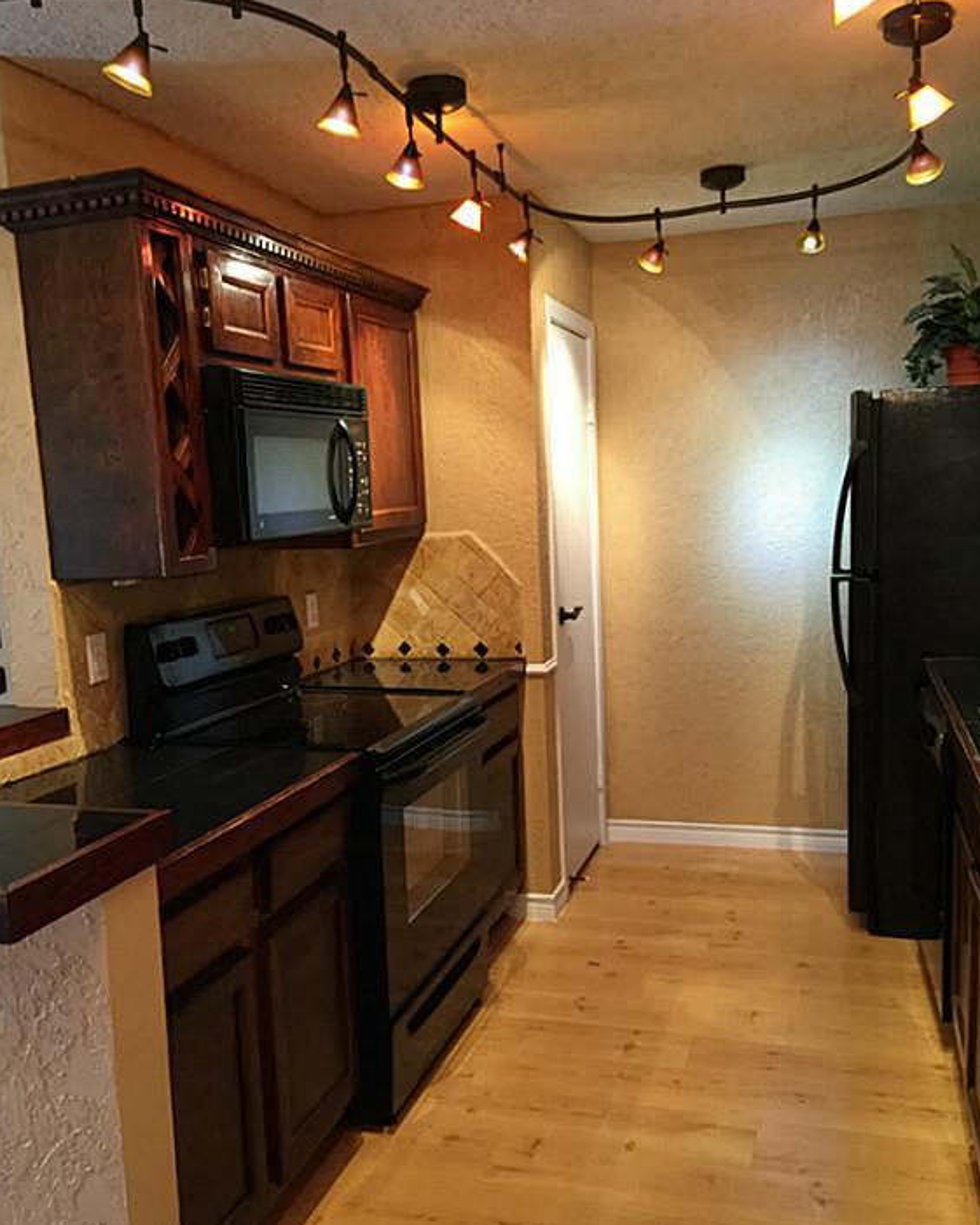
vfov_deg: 57.1
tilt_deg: -7.2
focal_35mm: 31
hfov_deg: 47.1
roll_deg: +1.9
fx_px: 1124
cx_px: 487
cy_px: 662
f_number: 2.2
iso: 100
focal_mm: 4.15
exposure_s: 1/15
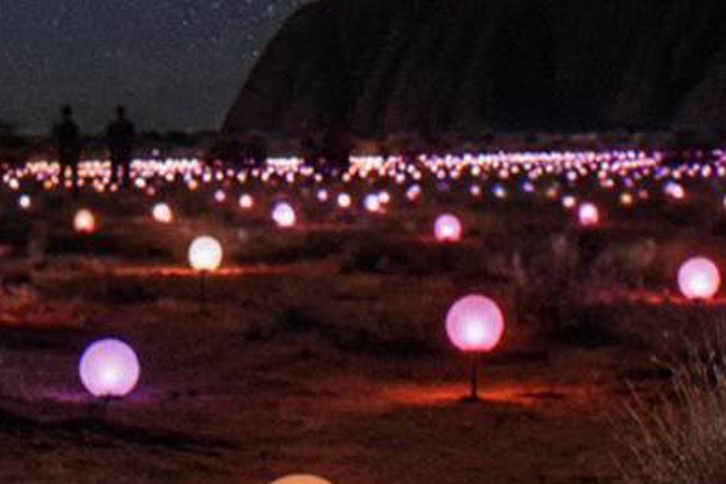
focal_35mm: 153
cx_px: 464
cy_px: 212
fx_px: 3085
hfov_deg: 13.4
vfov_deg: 9.0
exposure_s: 1/200
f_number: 2.5
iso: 3200
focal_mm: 47
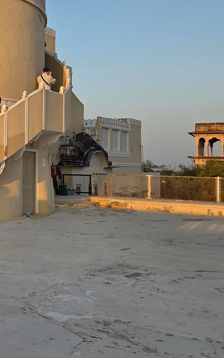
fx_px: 469
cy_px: 139
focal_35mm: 48
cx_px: -57
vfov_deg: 41.6
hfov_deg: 24.0
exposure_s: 1/2572
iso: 80
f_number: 1.8
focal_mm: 5.4
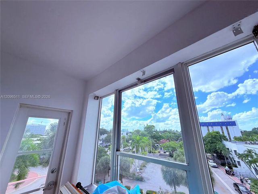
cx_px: 129
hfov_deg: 102.1
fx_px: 104
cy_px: 97
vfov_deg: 85.7
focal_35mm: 14
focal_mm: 2.22
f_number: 2.2
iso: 40
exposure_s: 1/638
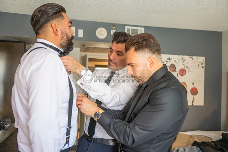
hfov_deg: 53.1
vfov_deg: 36.9
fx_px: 228
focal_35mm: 36
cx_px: 114
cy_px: 76
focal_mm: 36
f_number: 3.2
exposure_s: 1/200
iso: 1250
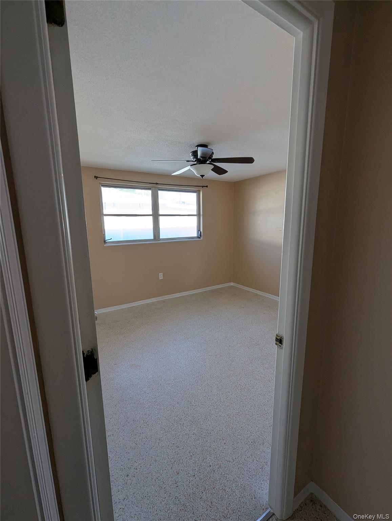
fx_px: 196
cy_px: 260
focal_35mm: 13
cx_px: 196
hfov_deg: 90.1
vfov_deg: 106.1
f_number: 2.2
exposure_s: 1/110
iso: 41
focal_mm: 1.95
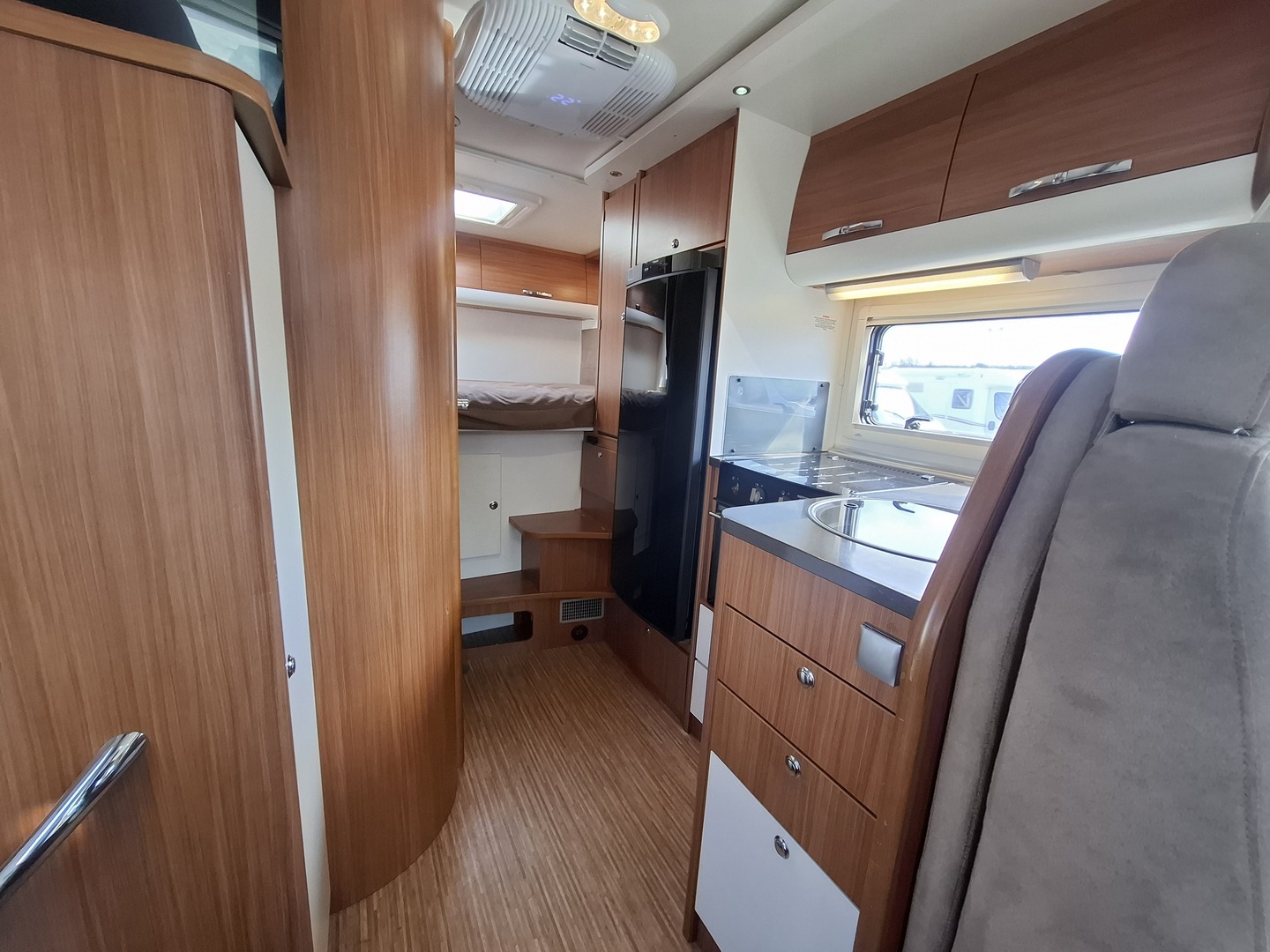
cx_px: 635
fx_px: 477
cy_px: 476
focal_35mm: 13
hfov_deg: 106.2
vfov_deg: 89.9
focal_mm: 1.74
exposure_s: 1/50
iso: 100
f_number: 2.2
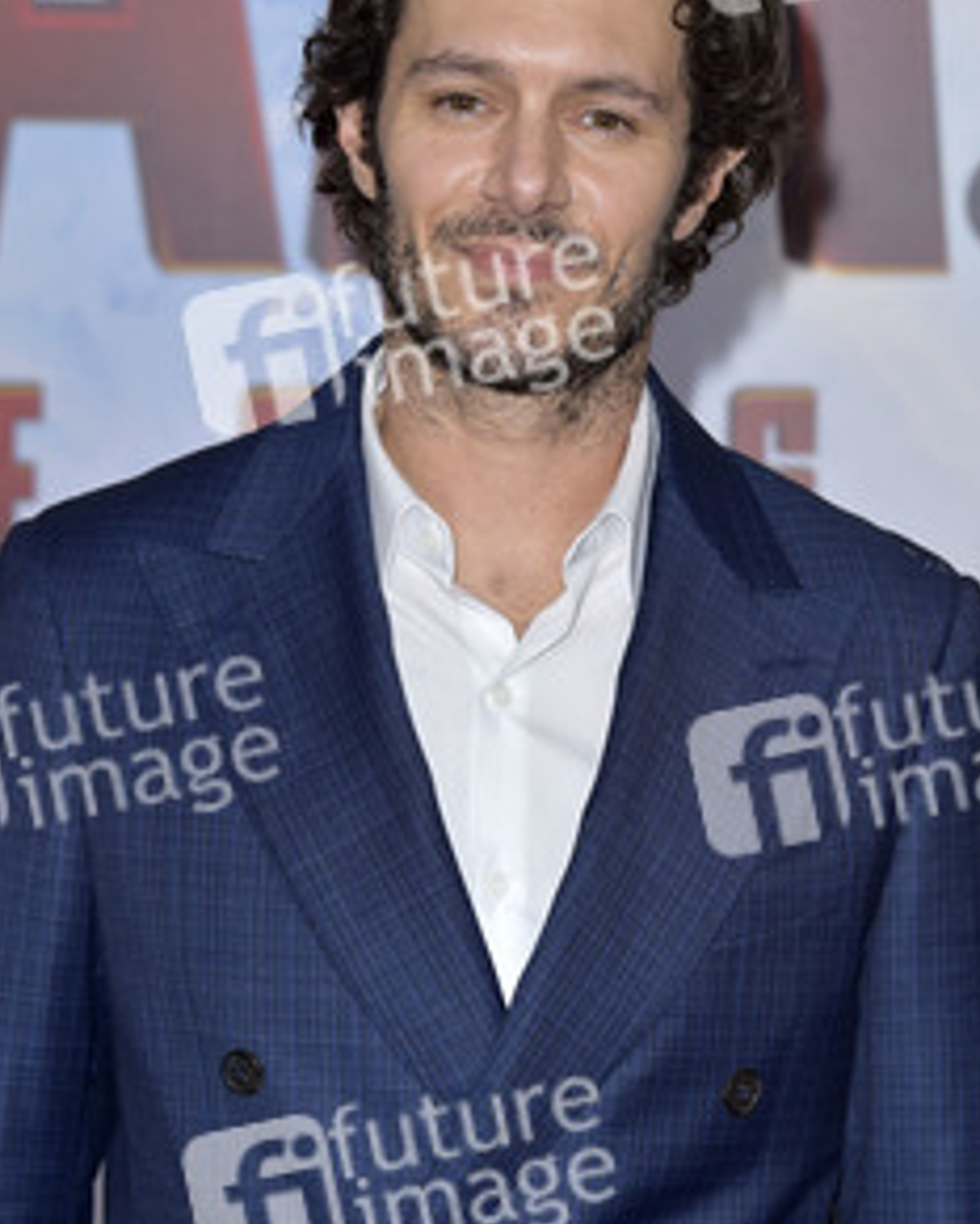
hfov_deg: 8.9
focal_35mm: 174
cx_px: 524
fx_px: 6305
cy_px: 547
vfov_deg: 11.1
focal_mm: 135
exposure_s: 1/250
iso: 320
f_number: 6.3
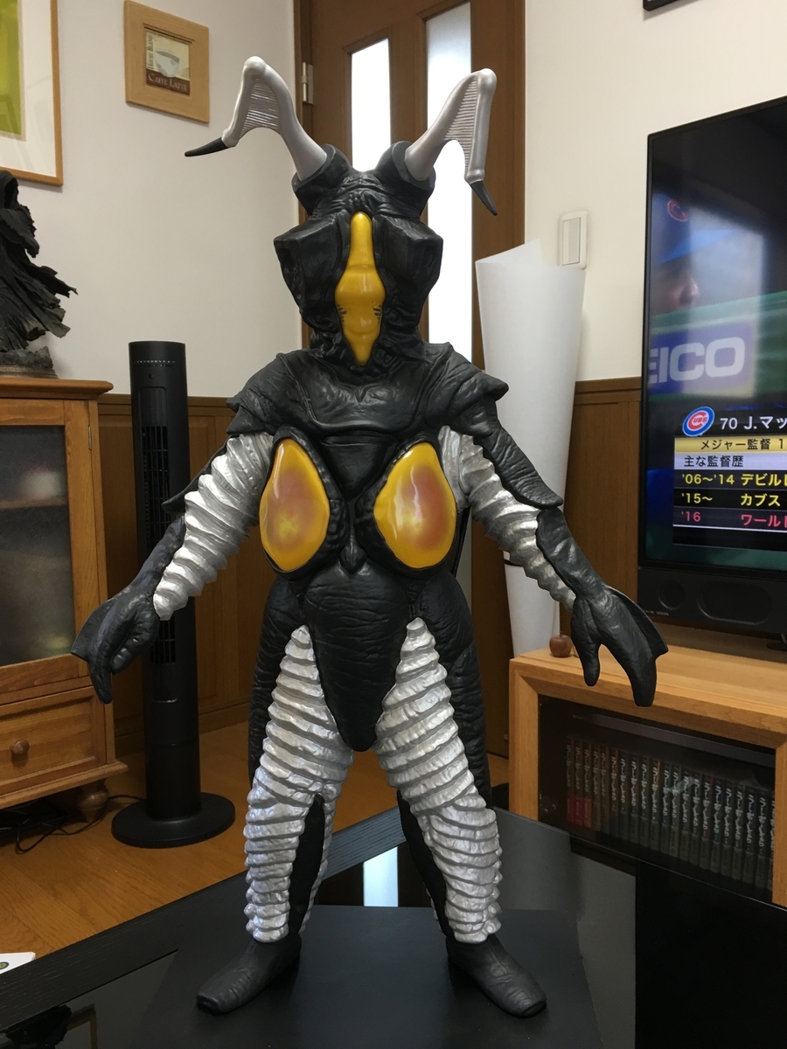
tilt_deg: -3.2
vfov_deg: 61.7
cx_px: 394
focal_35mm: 29
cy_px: 524
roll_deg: +1.9
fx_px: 879
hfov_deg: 48.2
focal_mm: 4.15
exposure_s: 1/15
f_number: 2.2
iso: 32
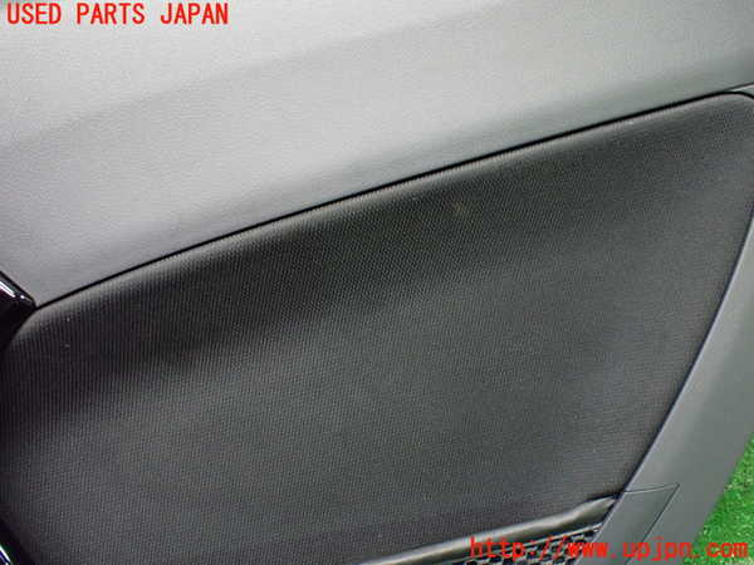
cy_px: 282
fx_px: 653
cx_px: 377
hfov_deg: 60.0
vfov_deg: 46.8
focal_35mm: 30
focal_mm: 5.4
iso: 800
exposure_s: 1/50
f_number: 2.3
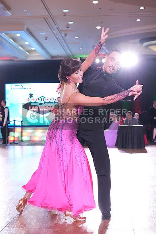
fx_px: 370
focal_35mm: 57
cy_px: 117
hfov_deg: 23.8
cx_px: 78
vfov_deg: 35.0
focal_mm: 57
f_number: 4.5
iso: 5000
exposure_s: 1/320
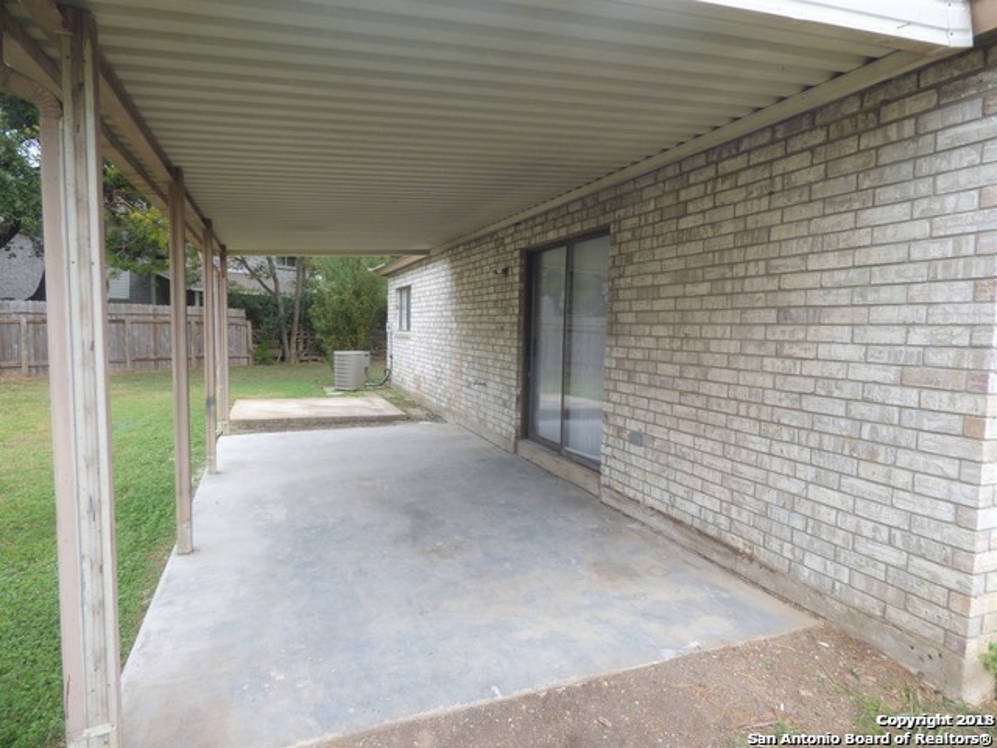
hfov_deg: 81.7
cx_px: 498
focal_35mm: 20
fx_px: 576
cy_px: 374
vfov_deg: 66.0
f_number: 2.8
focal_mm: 3.58
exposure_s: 1/200
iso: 100
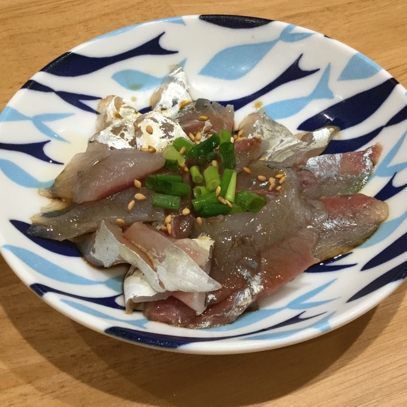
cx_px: 200
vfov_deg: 34.0
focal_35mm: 50
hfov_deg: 34.0
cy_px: 210
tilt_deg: -50.8
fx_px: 665
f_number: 2.4
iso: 100
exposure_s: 1/30
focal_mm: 3.3
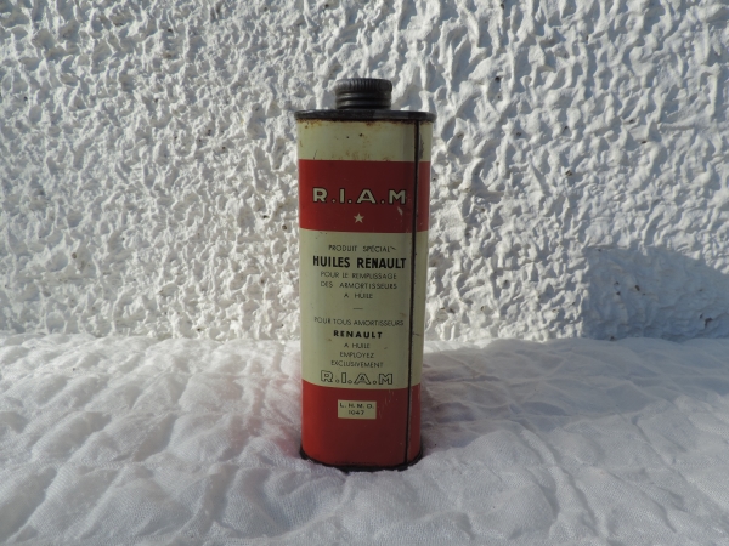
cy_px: 273
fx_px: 505
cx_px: 364
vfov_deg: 56.8
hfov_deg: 71.6
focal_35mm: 24
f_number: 3.3
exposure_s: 1/1250
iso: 80
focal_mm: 4.3
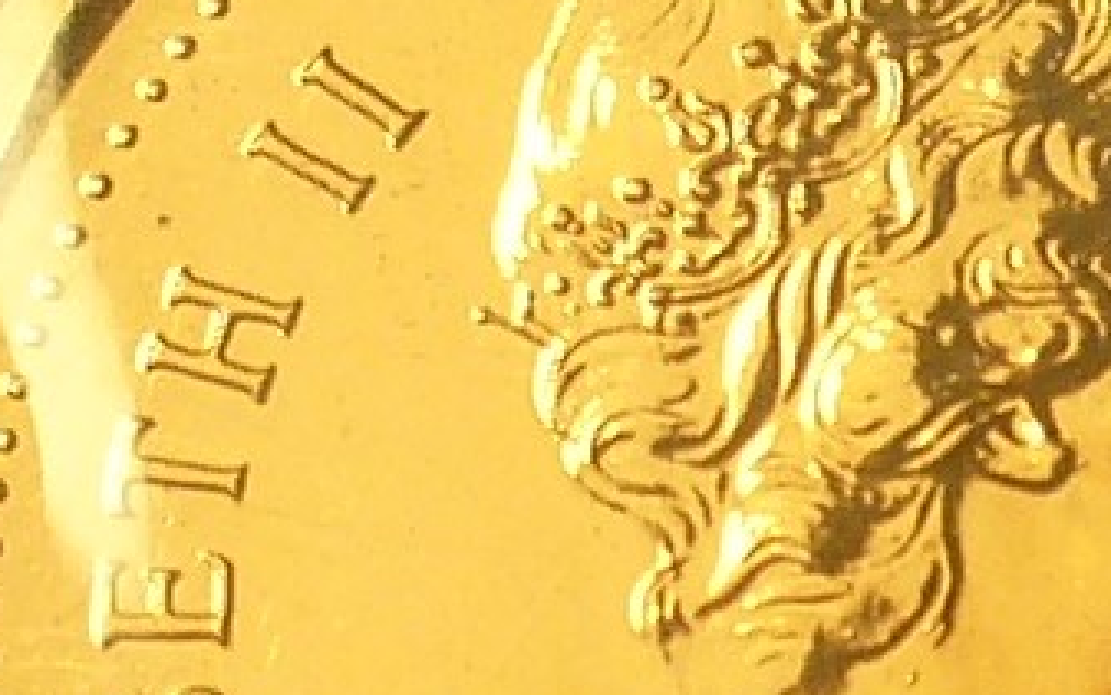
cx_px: 1258
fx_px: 3696
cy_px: 664
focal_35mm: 122
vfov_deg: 10.7
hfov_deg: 16.5
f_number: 5.6
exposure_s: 1/125
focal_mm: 6.1
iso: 80
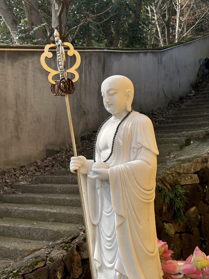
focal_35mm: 48
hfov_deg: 30.3
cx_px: 104
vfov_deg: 39.7
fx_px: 386
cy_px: 140
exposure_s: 1/2358
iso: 64
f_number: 1.78
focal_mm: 6.86
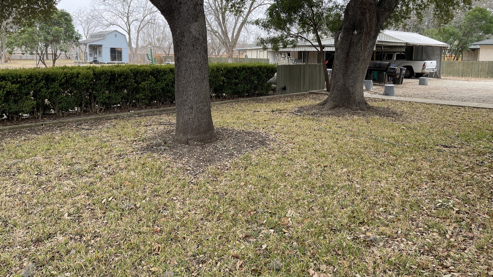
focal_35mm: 28
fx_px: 366
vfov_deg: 41.0
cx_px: 252
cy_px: 93
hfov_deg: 67.9
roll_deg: -1.0
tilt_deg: -6.2
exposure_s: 1/205
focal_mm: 5.1
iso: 32
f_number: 1.6
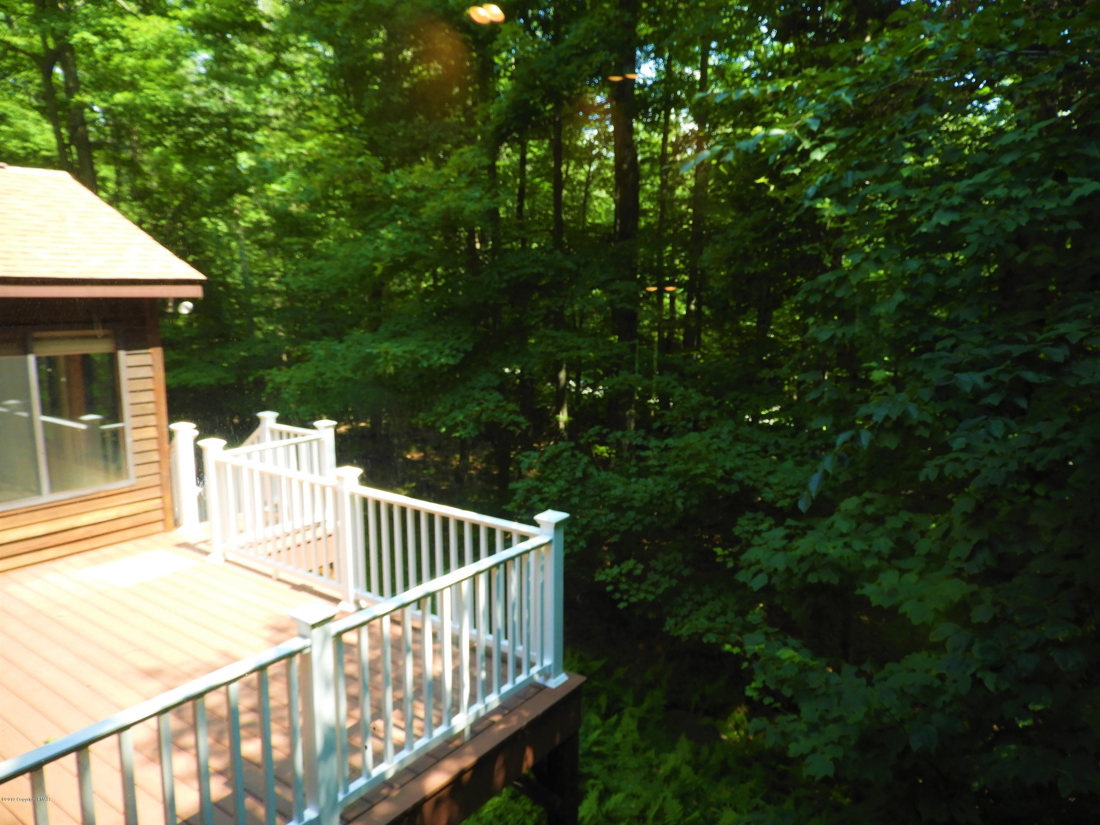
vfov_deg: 56.8
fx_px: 763
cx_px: 550
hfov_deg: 71.6
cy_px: 412
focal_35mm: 24
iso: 100
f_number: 3.3
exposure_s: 1/125
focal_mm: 4.3
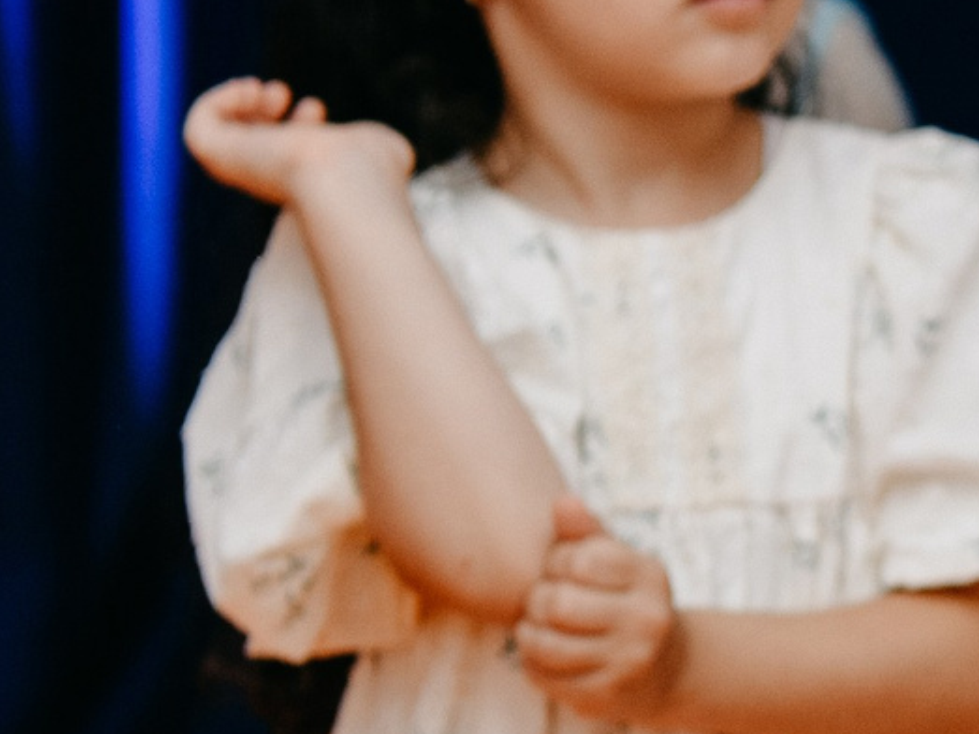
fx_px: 7776
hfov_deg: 6.9
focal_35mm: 275
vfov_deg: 5.4
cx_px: 2084
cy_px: 587
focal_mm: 52
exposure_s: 1/160
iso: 250
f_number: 4
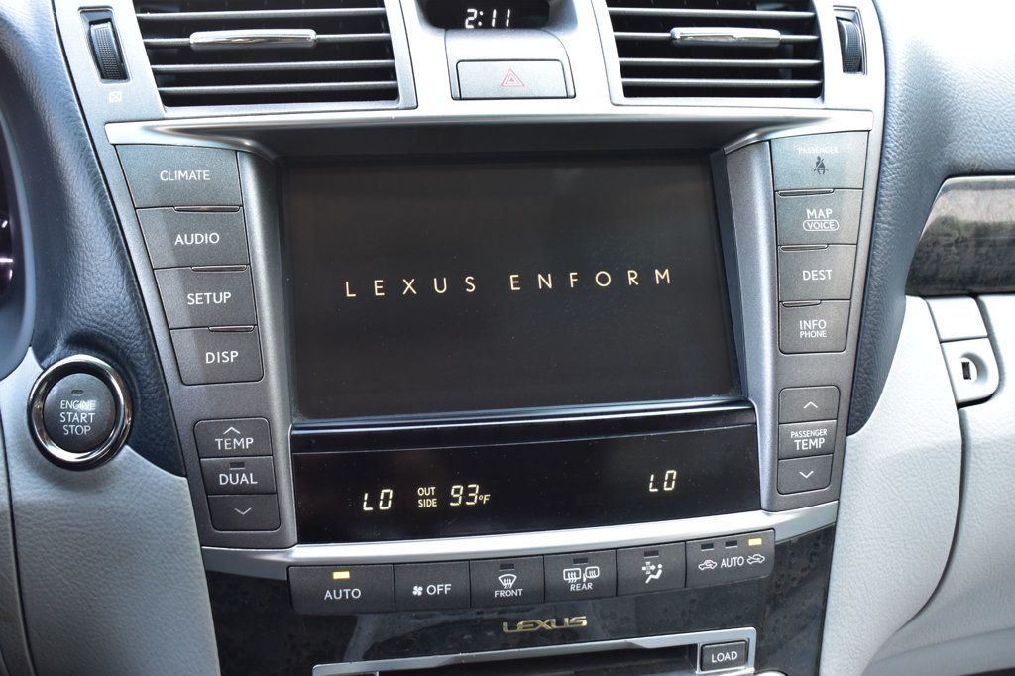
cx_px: 508
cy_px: 338
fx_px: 1268
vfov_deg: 29.8
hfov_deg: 43.6
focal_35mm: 45
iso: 400
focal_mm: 30
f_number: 6.3
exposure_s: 1/15
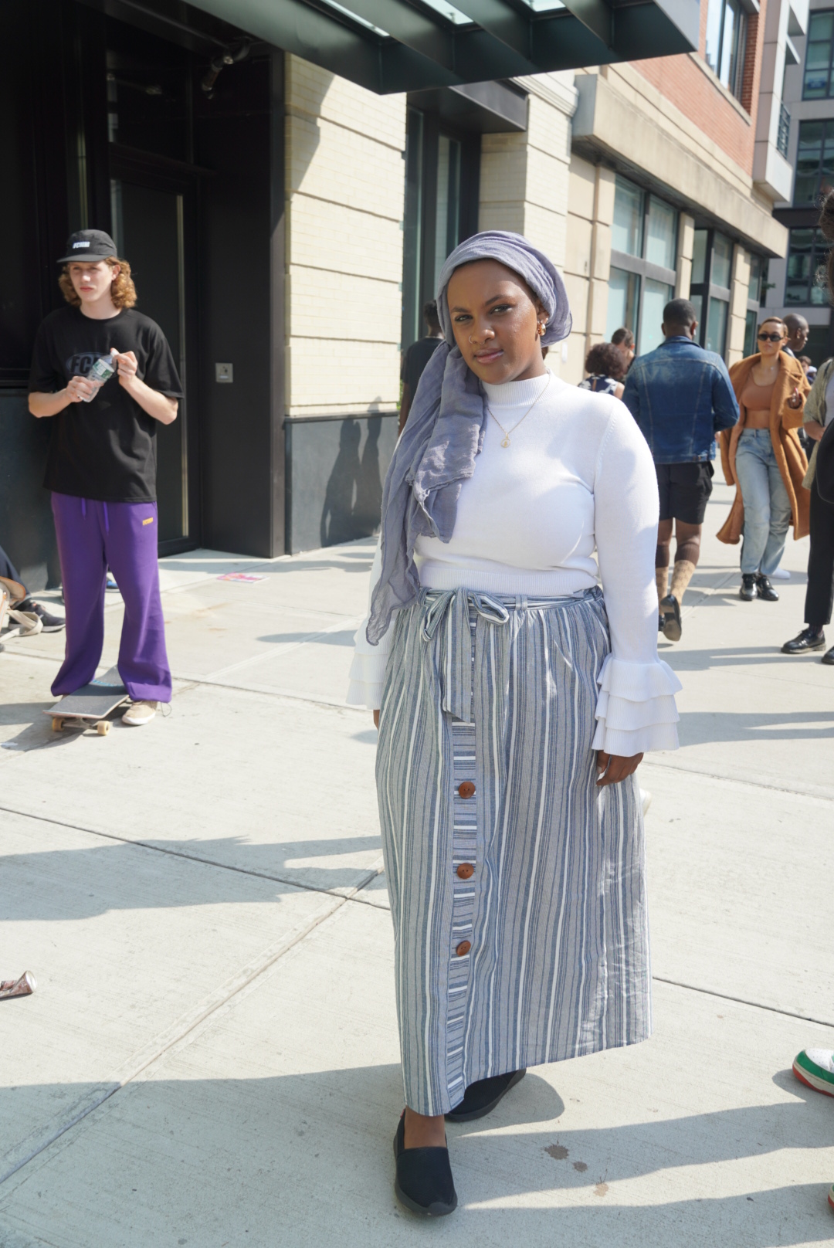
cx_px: 417
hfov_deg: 38.4
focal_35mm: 34
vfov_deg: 55.1
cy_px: 624
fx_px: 1197
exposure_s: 1/400
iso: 100
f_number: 4.5
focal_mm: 23
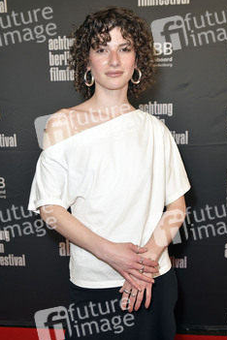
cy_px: 175
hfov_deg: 32.6
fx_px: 388
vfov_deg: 47.4
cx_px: 113
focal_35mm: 41
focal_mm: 36
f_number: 5.6
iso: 2000
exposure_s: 1/250
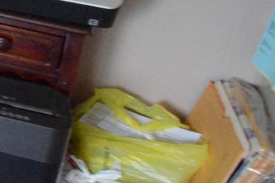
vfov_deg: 15.2
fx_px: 657
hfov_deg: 15.3
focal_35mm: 86
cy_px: -55
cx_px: -362
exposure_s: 1/60
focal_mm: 10
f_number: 3.5
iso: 3200
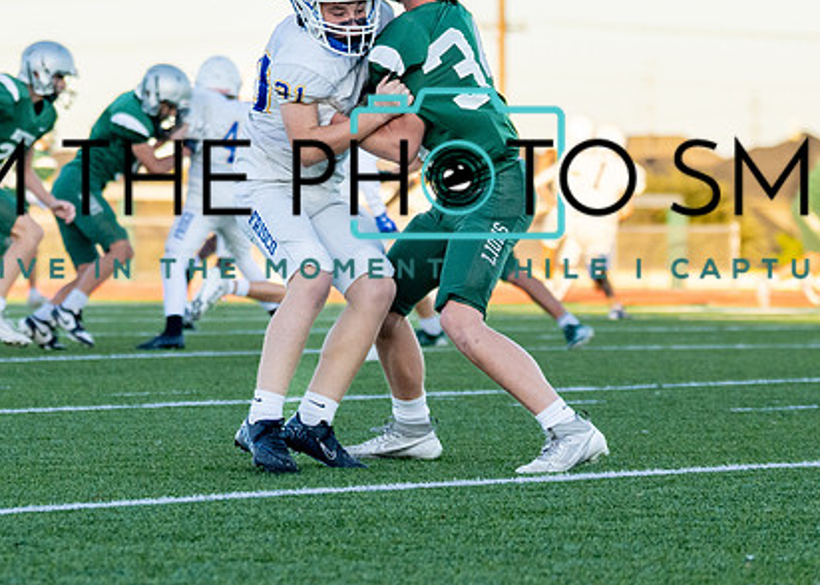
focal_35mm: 283
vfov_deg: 5.1
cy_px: 140
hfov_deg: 7.1
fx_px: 6589
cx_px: 213
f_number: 2.8
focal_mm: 95
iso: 500
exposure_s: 1/2500
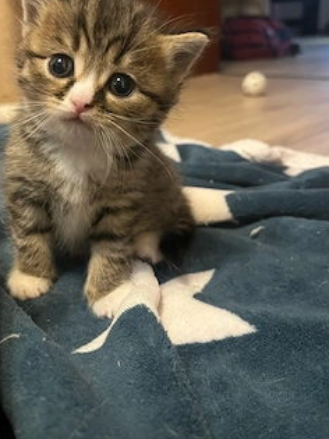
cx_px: 123
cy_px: 170
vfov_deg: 54.9
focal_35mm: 33
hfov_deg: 42.6
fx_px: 418
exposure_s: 1/33
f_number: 1.6
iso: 640
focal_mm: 5.1
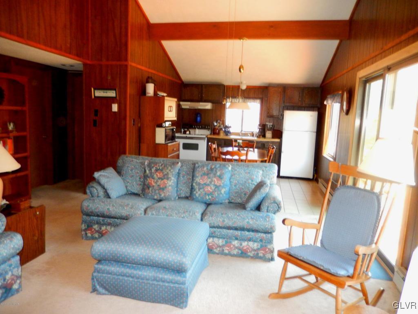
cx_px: 209
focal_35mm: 25
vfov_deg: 54.9
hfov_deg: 69.4
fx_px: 302
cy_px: 157
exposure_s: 1/30
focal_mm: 4.5
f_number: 3.4
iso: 400
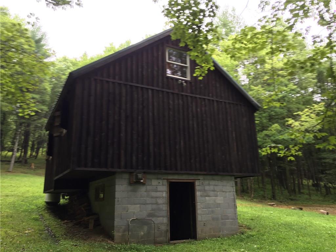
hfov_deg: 61.7
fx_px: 281
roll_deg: +2.0
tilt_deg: +15.0
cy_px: 126
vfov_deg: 48.2
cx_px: 168
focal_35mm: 29
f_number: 2.2
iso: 32
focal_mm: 4.15
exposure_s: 1/40
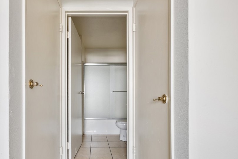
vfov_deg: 64.0
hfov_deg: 85.7
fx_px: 126
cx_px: 94
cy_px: 95
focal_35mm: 19
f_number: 8
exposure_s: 1/2
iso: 250
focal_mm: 10
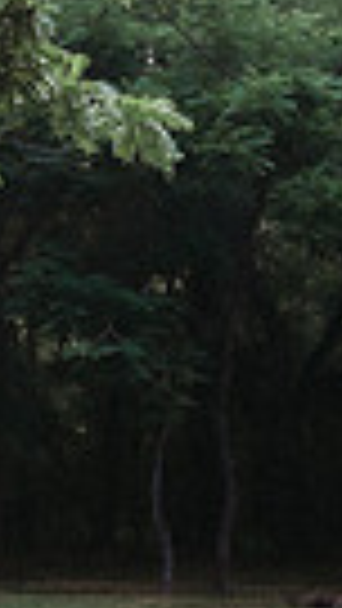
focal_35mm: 108
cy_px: 394
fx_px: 1740
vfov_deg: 19.8
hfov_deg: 8.5
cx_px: -828
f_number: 2.8
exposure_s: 1/400
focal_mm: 24
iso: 500
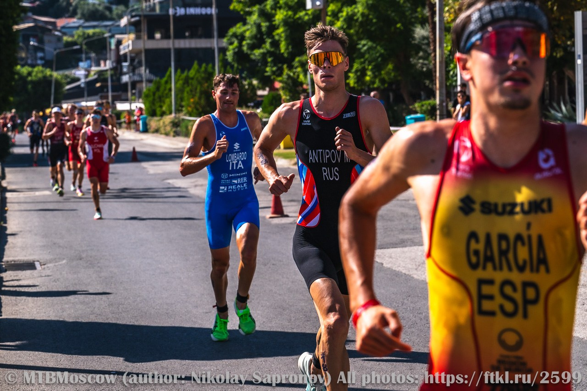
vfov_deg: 12.4
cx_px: 294
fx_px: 1793
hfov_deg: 18.6
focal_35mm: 110
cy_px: 196
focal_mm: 110
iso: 250
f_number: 8
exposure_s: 1/1250
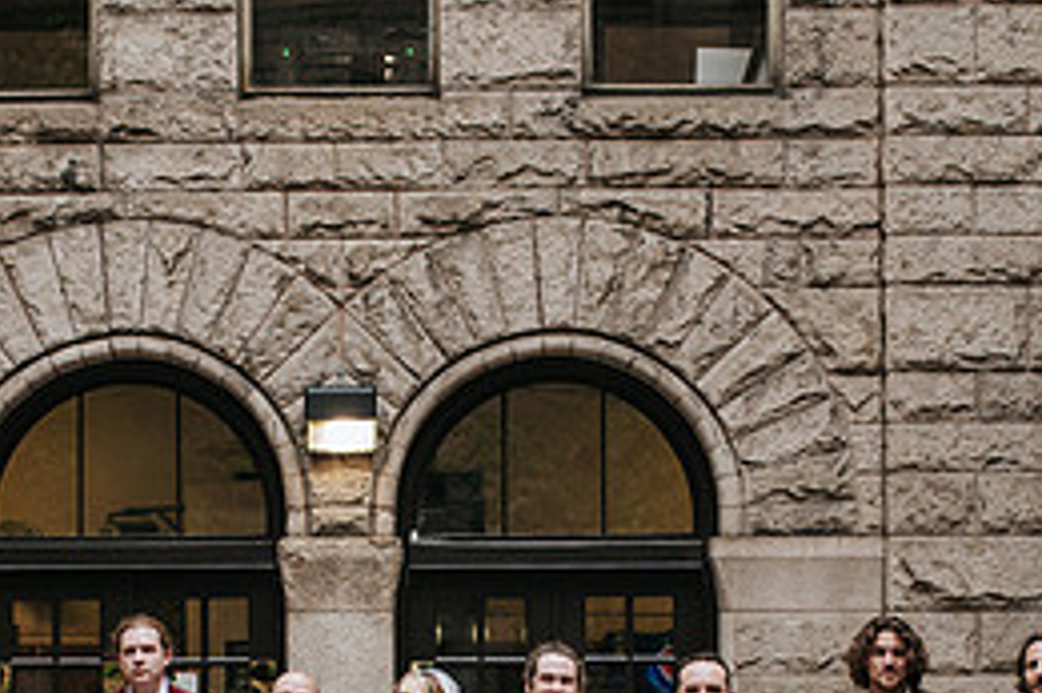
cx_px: 336
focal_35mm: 107
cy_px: 783
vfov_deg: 12.5
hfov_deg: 19.0
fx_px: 3095
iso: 800
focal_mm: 35
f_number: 3.2
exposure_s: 1/400
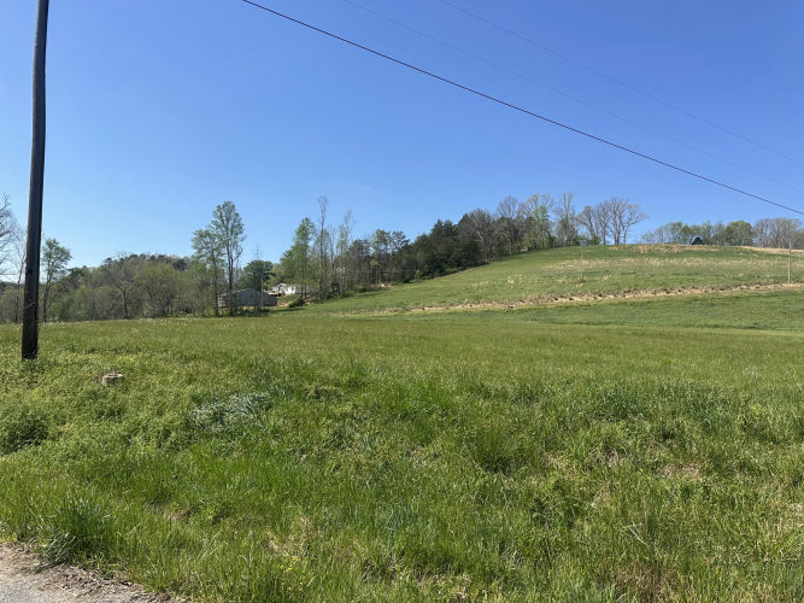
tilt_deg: +4.8
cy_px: 302
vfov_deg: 56.8
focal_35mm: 24
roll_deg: -1.3
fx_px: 557
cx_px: 402
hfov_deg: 71.6
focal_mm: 6.86
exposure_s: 1/4545
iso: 80
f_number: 1.78
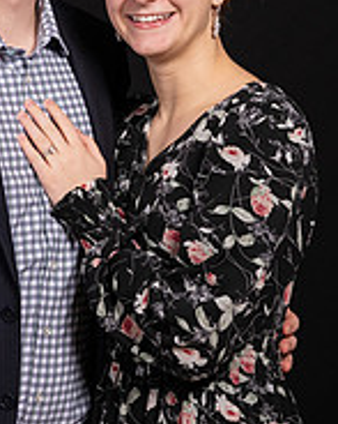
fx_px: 2228
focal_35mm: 178
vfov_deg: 10.8
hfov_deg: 8.6
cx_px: 16
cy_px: 68
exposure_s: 1/250
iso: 320
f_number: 4.5
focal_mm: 60
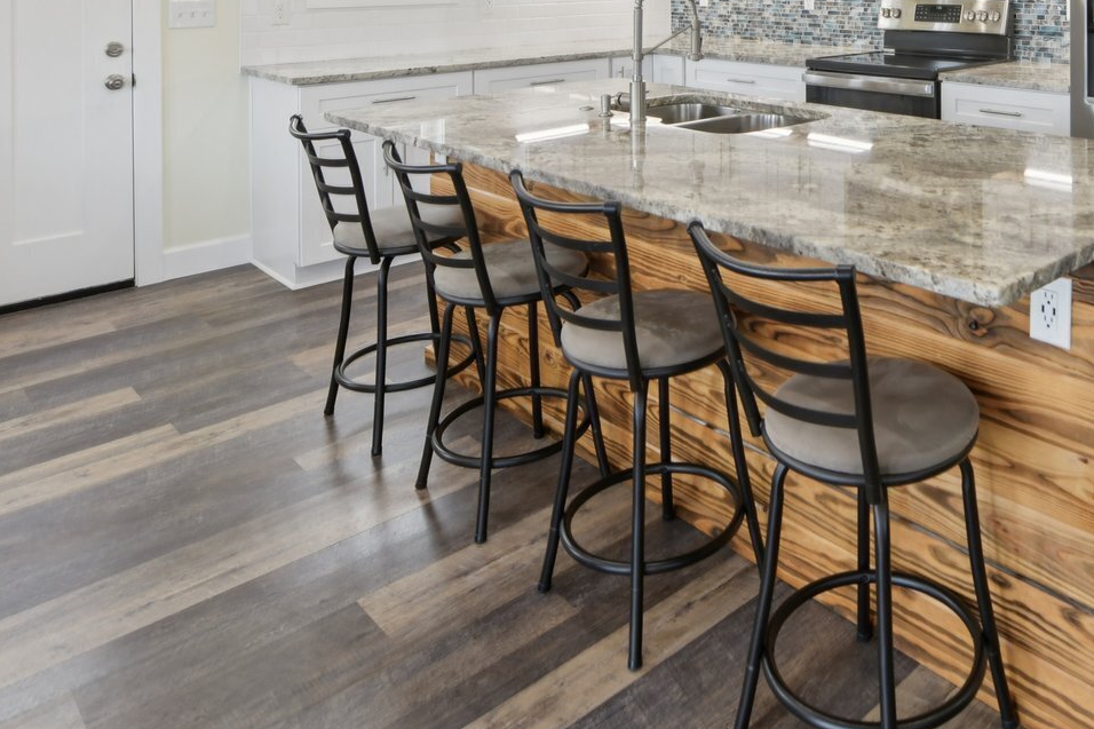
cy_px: -34
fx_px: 911
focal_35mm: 30
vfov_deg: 37.8
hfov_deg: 58.0
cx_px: 850
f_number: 8
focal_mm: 14
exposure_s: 1/60
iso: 400
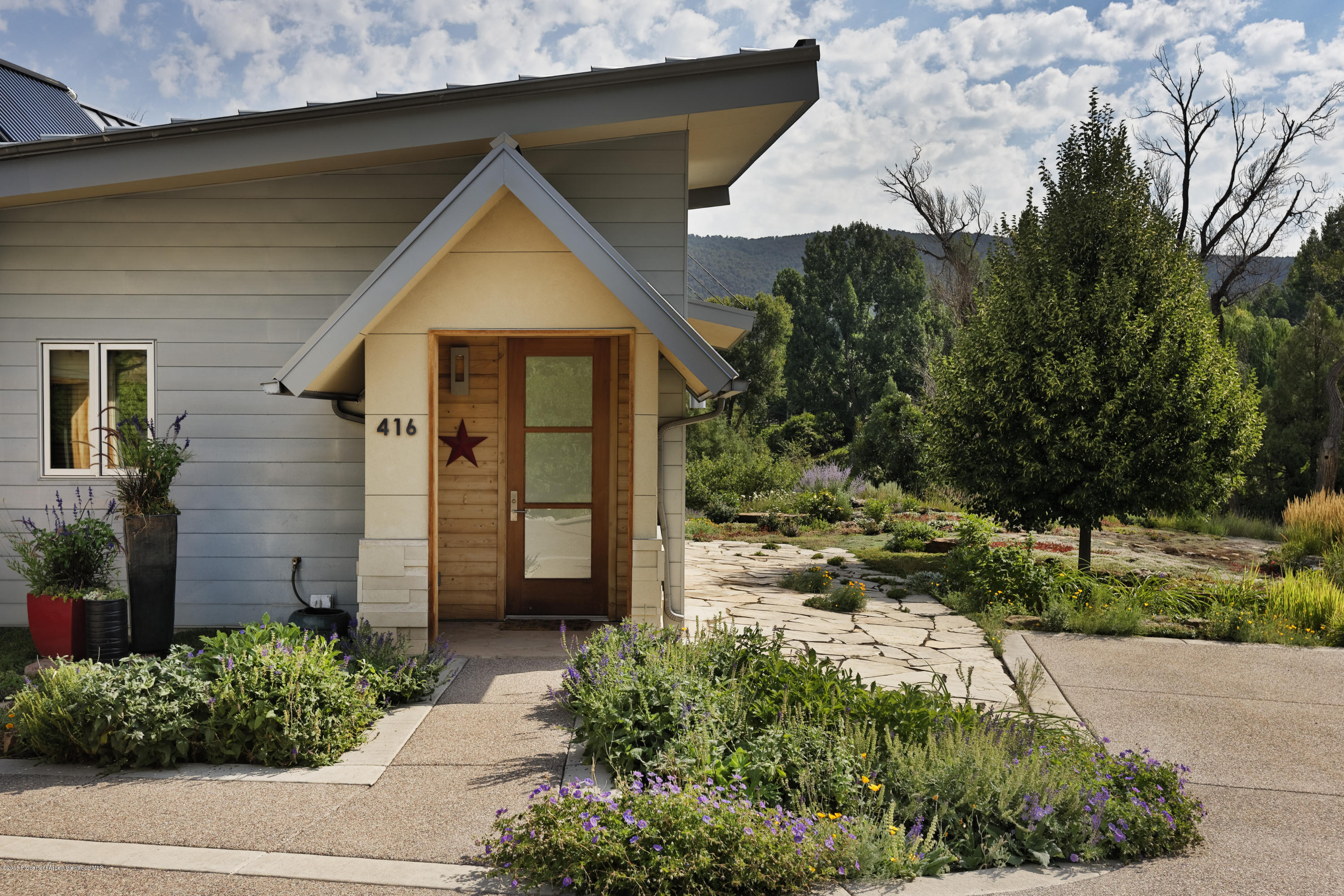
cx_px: 672
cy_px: 448
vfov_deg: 43.6
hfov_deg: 61.9
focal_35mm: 30
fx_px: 1120
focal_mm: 30
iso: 125
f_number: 7.1
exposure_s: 1/800
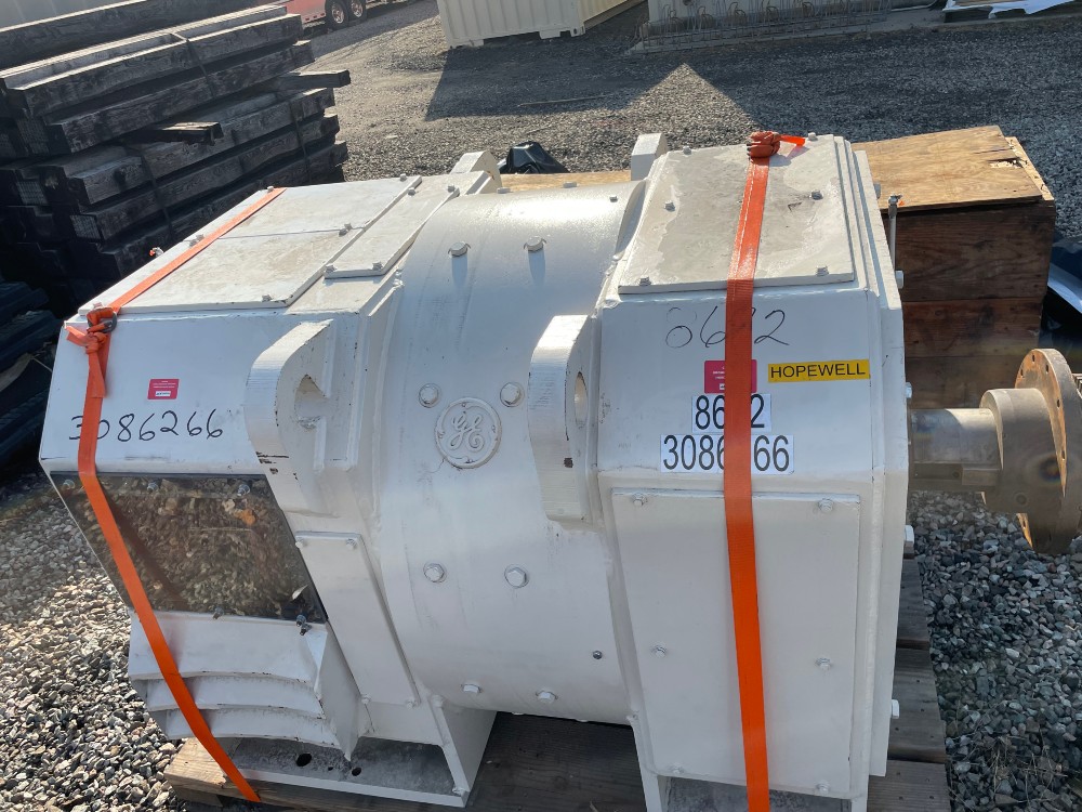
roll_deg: +11.9
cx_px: 541
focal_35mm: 26
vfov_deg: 53.1
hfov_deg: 67.3
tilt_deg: -31.9
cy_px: 406
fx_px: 813
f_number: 1.6
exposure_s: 1/2451
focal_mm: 4.2
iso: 32
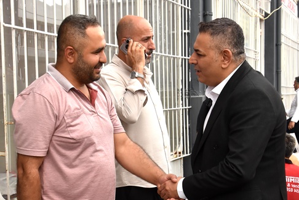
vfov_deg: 17.2
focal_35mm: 79
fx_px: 656
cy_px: 140
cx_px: 137
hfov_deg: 25.7
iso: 800
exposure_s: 1/500
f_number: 8
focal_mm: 32
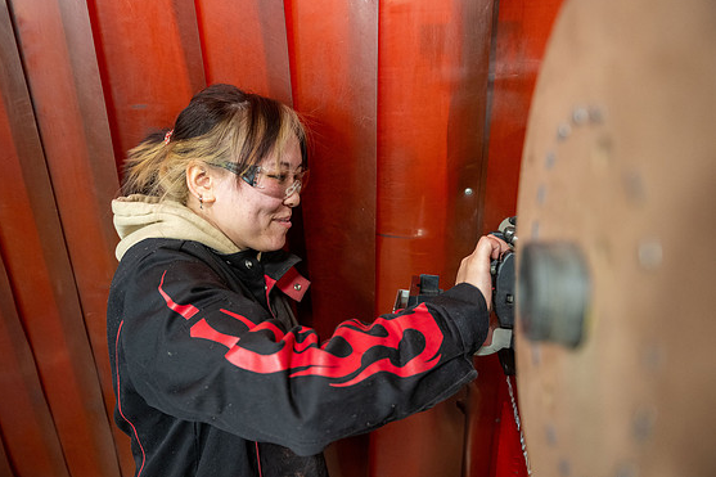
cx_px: 346
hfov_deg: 71.5
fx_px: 497
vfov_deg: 51.2
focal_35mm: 25
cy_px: 231
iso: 2500
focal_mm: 24
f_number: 2.8
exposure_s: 1/160
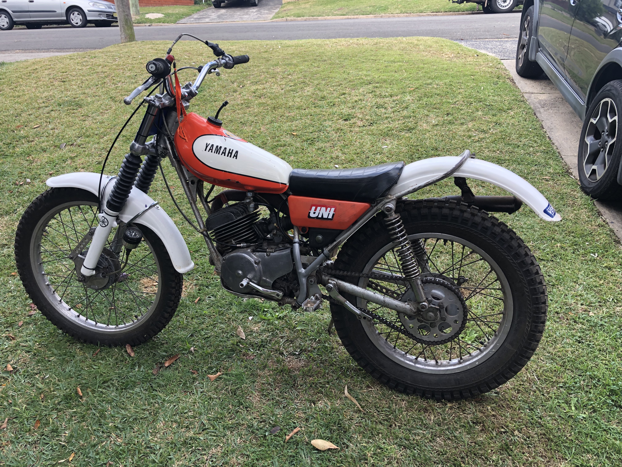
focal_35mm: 28
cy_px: 234
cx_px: 311
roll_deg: -2.1
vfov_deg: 49.7
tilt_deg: -28.7
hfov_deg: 63.4
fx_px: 503
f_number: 1.8
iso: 20
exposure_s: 1/148
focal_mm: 3.99
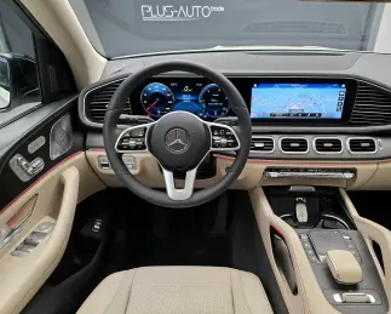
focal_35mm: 25
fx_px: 290
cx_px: 214
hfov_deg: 67.9
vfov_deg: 56.9
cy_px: 159
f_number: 1.7
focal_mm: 6.3
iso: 100
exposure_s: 1/52.6
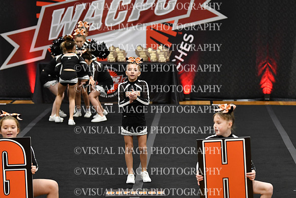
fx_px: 1357
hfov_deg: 12.4
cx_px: 148
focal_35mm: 165
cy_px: 99
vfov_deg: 8.3
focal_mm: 110
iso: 4000
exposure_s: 1/800
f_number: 2.8
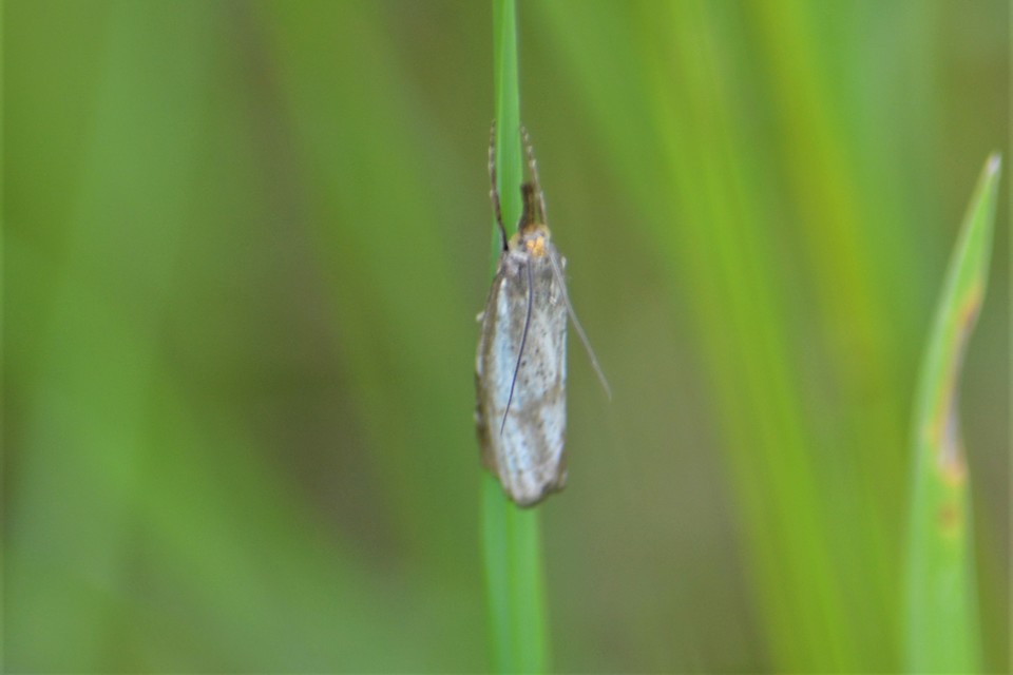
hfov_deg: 4.6
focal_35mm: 450
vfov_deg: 3.1
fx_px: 12662
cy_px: 338
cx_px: 506
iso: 400
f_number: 7.1
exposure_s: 1/125
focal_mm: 300
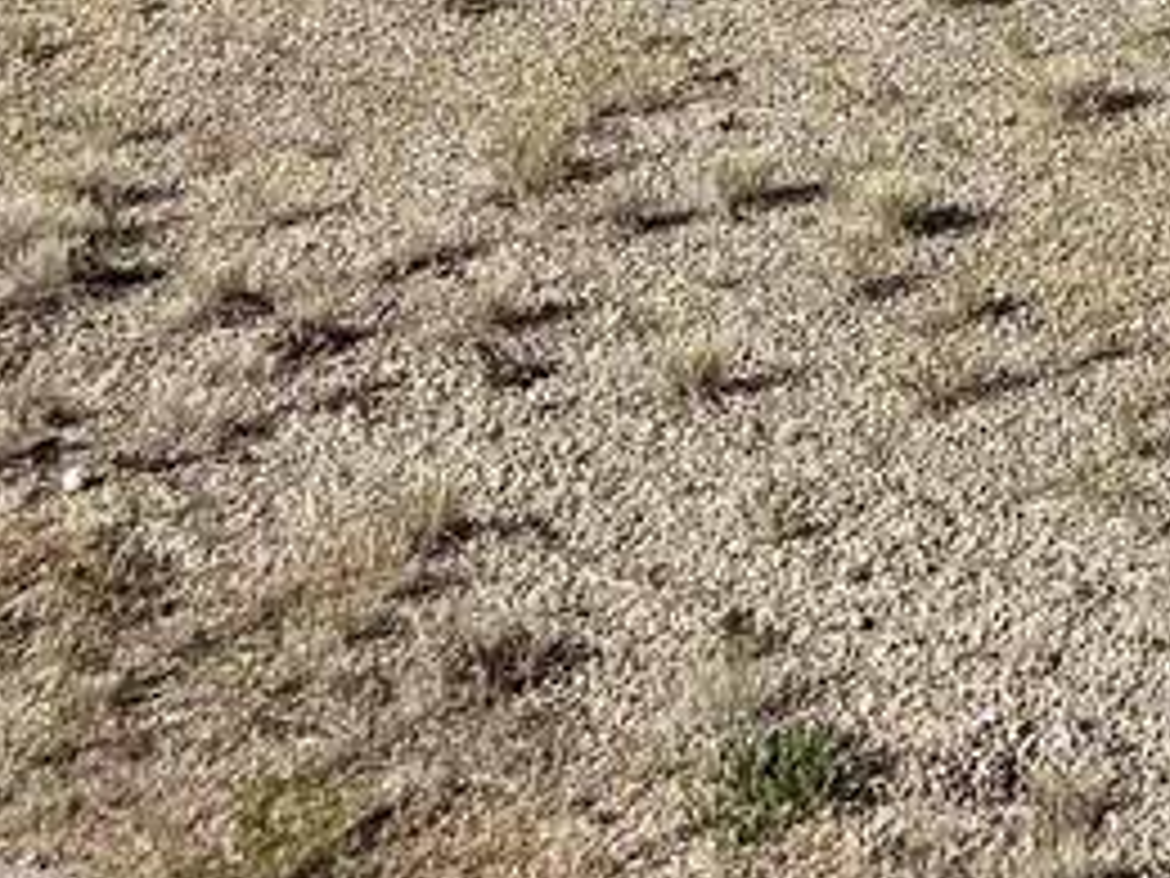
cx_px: 2344
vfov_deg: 11.1
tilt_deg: -1.0
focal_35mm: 118
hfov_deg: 14.0
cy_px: -1022
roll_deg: -0.2
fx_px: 3988
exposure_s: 1/11905
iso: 80
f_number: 1.78
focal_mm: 6.76
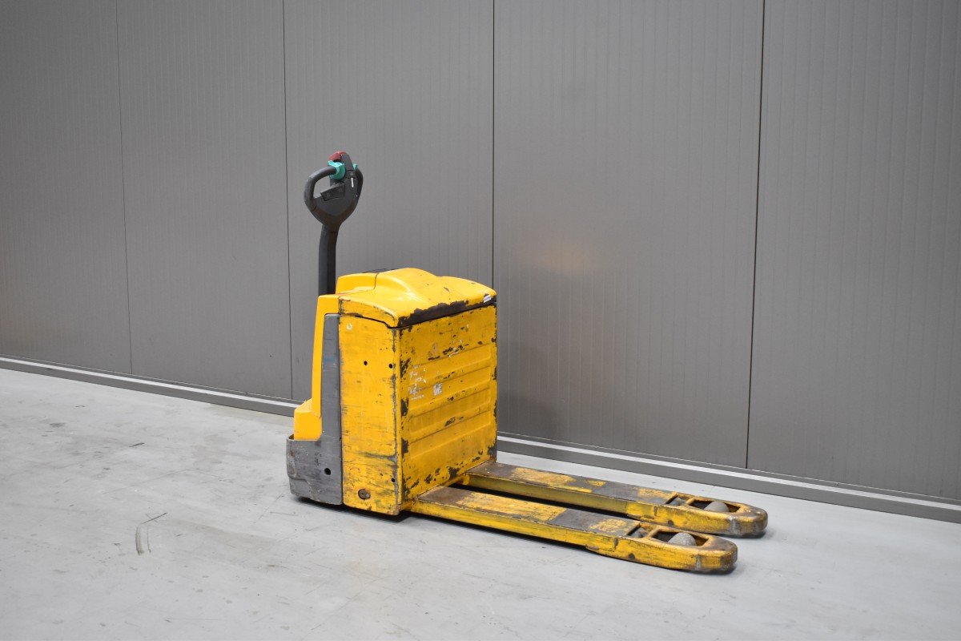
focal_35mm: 39
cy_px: 320
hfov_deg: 49.6
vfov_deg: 34.2
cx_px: 480
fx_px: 1041
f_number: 5
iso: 1600
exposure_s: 1/60
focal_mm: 26
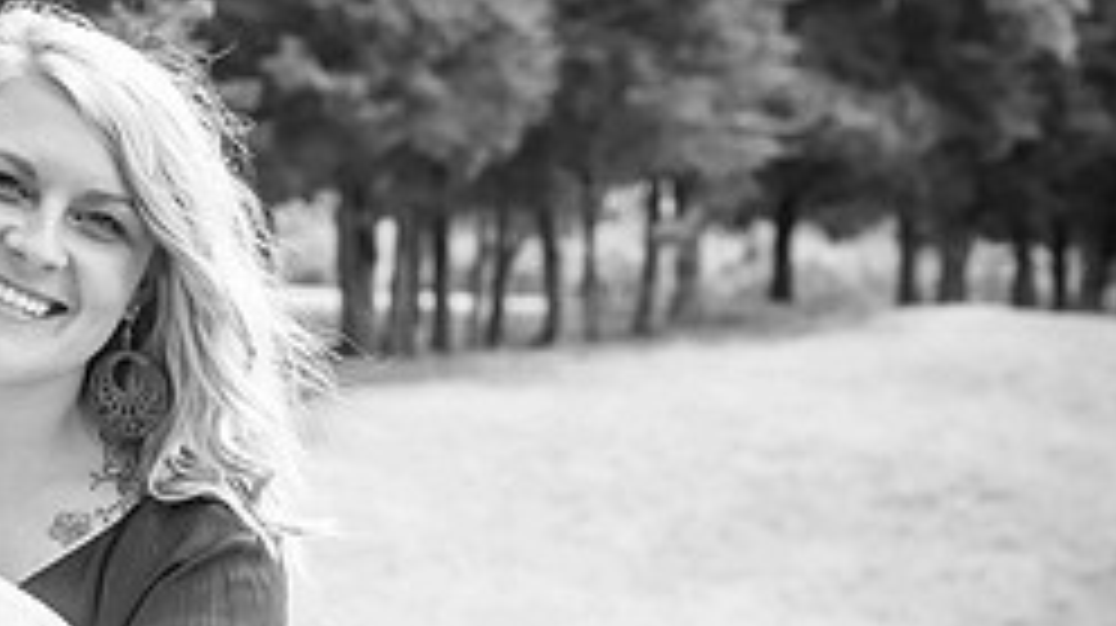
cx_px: -50
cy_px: 601
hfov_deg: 10.1
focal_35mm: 211
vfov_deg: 5.7
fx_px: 6239
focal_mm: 86
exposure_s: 1/320
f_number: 8
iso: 500
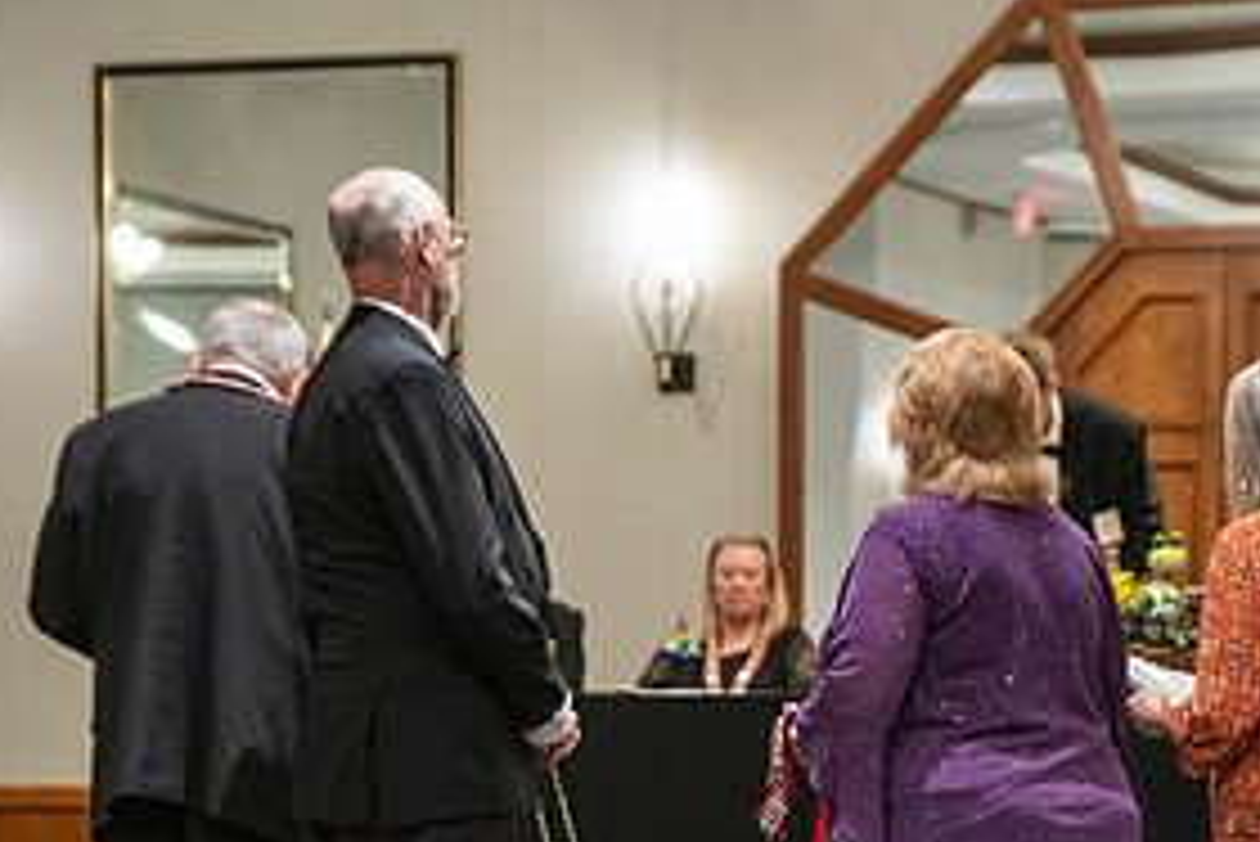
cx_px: 842
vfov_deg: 9.4
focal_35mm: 145
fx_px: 5077
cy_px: 826
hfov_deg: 14.1
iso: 3200
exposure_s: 1/40
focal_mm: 70
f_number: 3.2
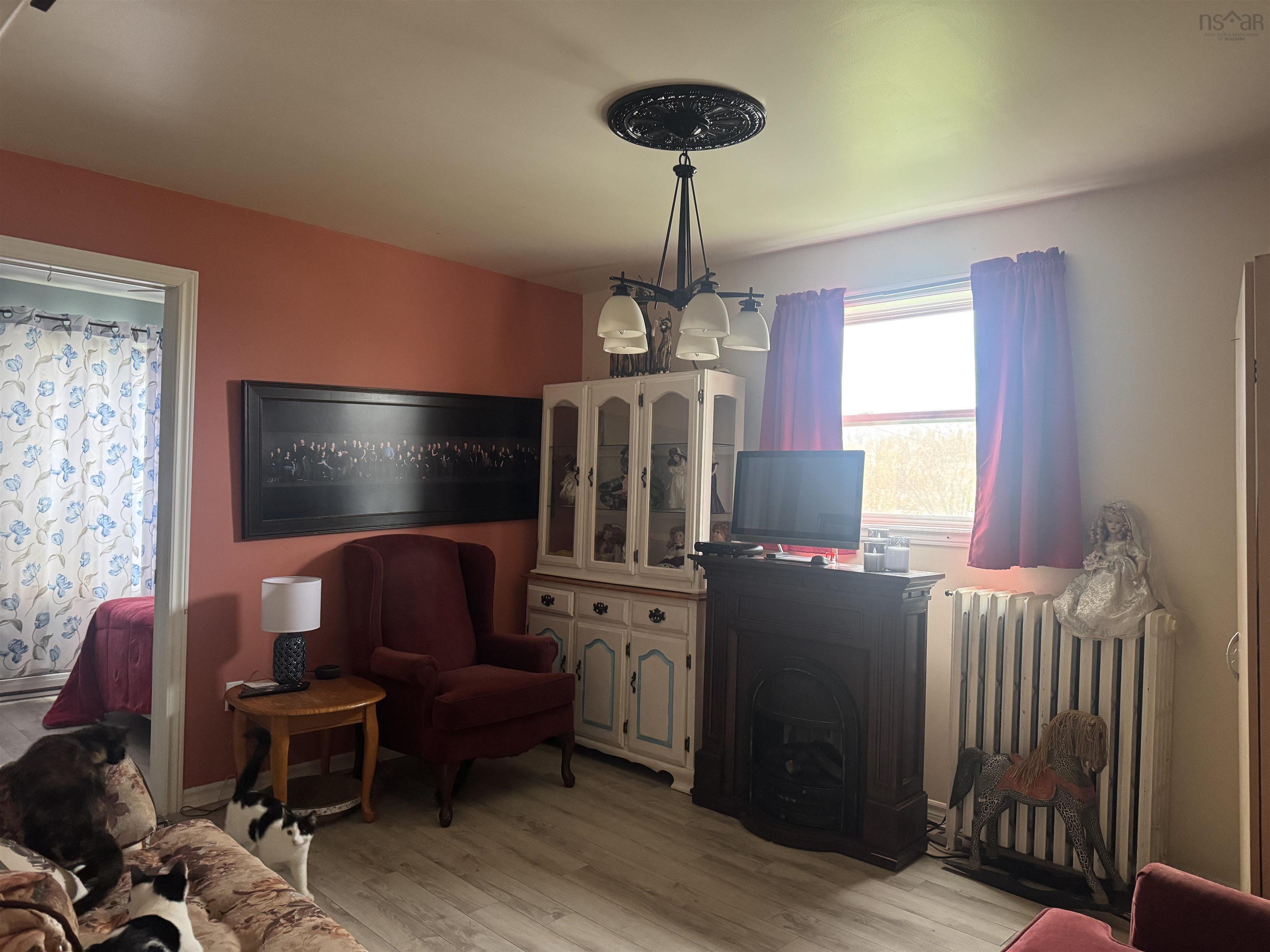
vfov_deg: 56.8
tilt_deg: +1.5
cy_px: 476
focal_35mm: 24
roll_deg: -1.5
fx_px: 881
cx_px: 635
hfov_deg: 71.6
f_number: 1.78
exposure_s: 1/60
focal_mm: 6.76
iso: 640
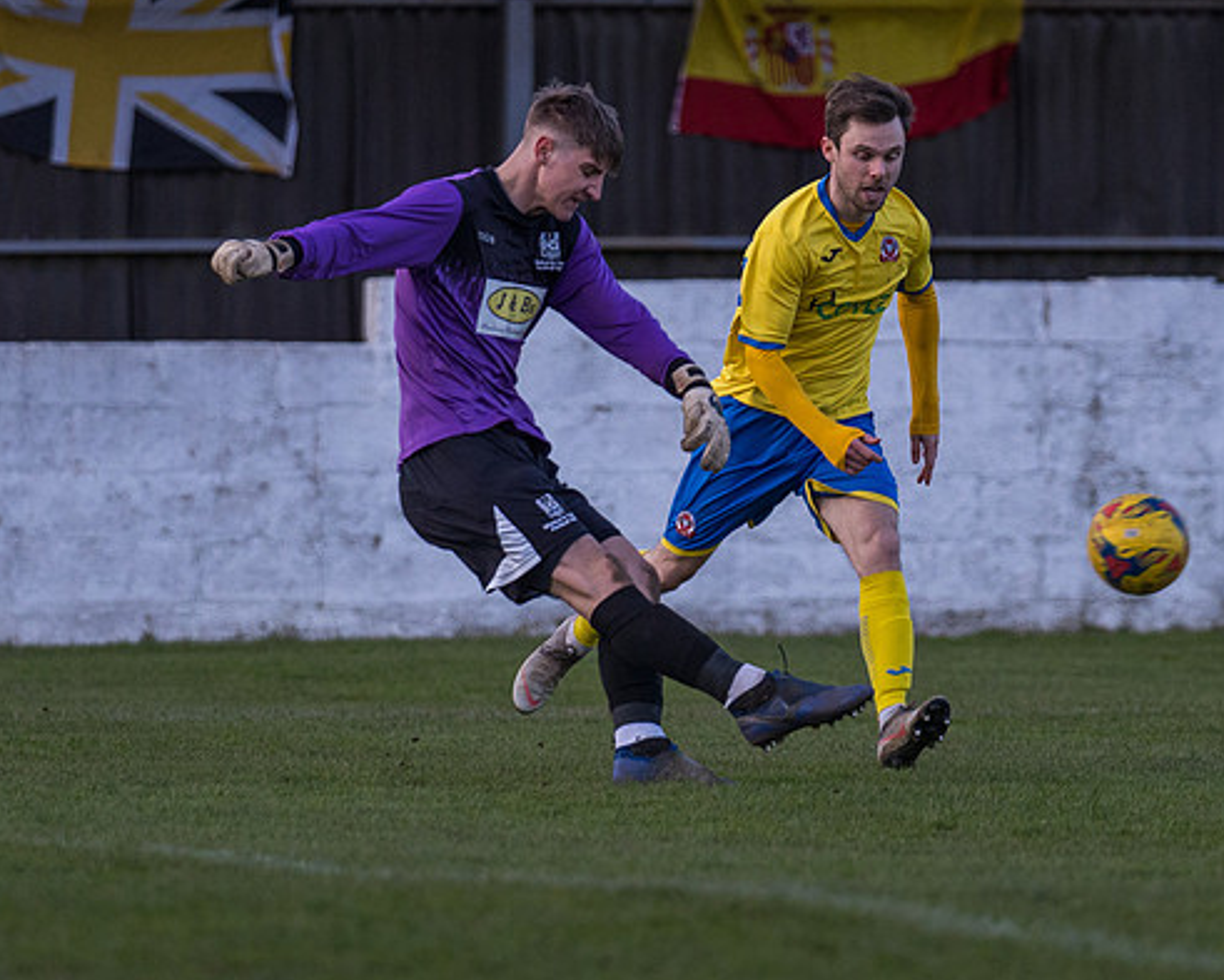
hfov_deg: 4.2
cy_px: 523
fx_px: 16885
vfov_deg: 3.3
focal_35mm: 466
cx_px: 586
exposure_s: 1/1600
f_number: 2.8
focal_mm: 174
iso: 800
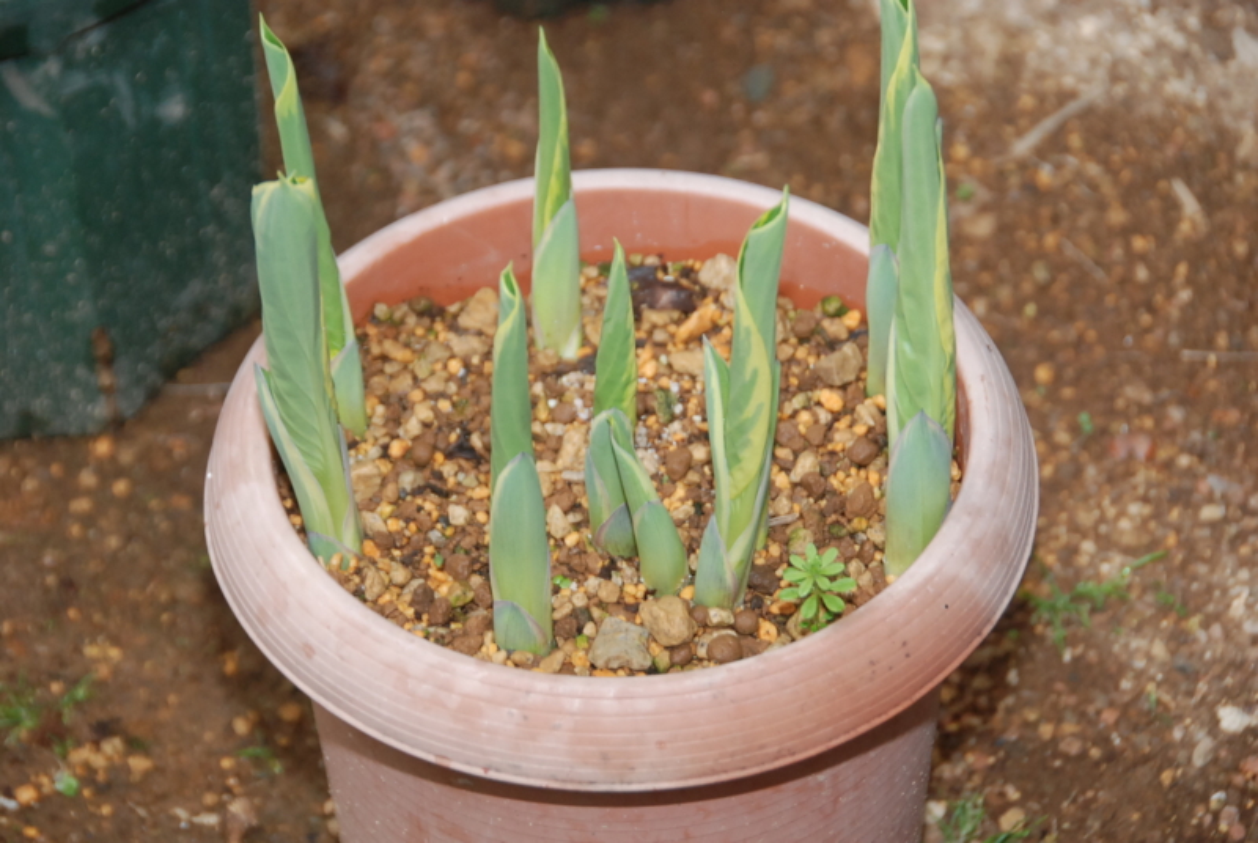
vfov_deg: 9.7
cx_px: 629
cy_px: 422
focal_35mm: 142
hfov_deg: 14.4
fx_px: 4987
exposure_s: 1/60
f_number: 7.1
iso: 800
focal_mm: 95
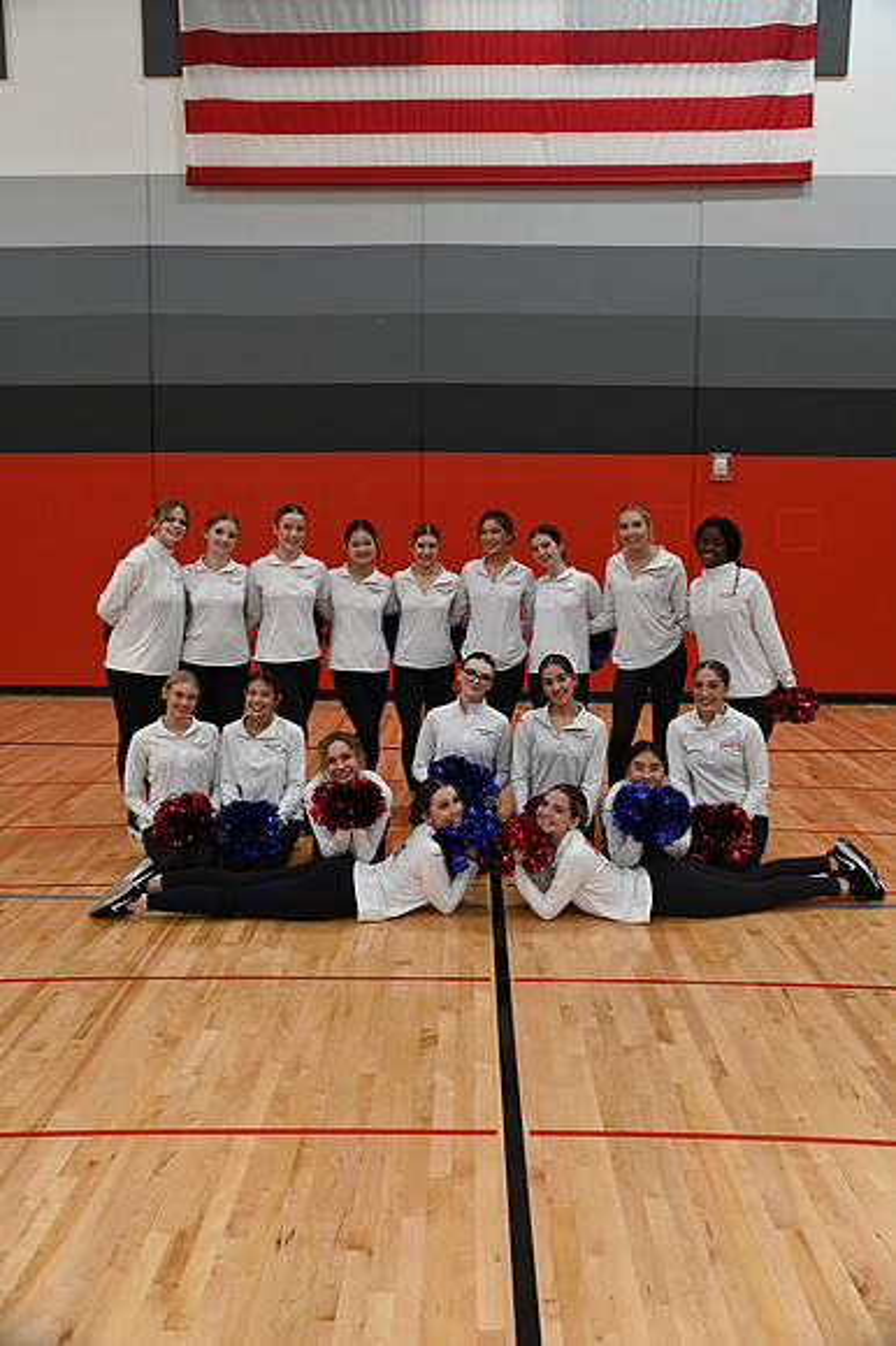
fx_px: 1084
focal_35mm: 29
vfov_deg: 63.7
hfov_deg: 44.9
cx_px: 448
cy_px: 673
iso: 800
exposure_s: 1/80
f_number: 4.5
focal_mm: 29
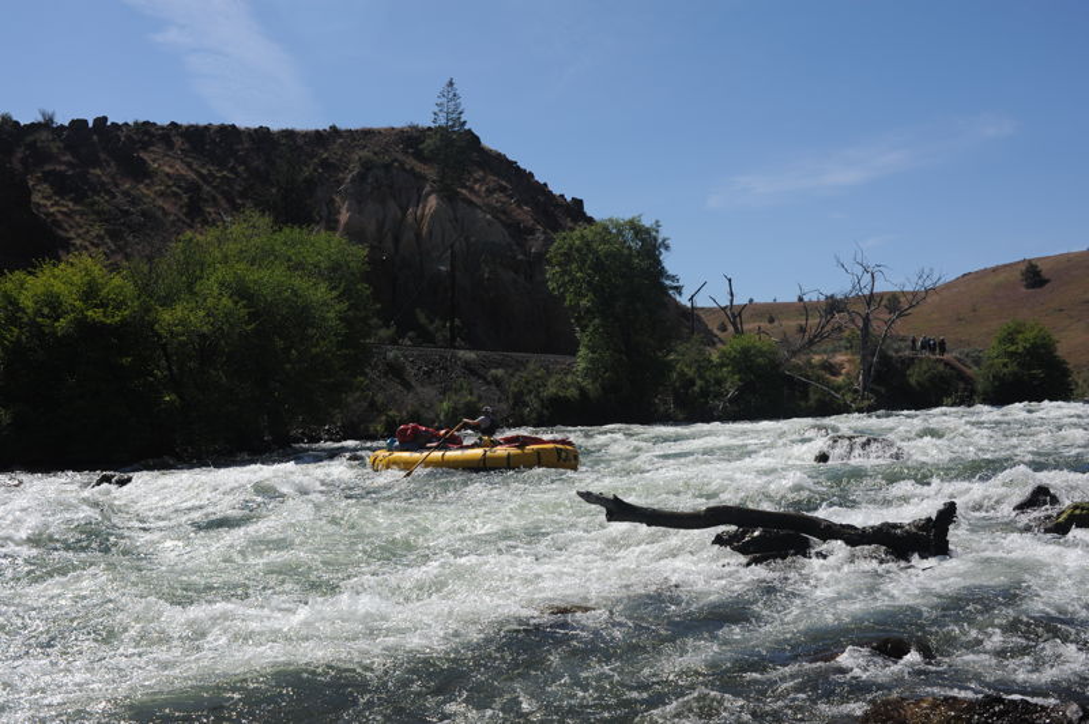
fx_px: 1058
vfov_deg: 37.8
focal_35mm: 35
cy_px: 362
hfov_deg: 54.5
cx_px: 544
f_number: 8
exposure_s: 1/1000
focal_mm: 35
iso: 200
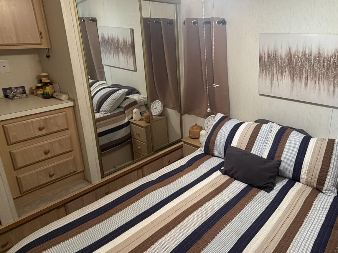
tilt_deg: -17.0
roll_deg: -1.2
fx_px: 244
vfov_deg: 54.5
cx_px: 248
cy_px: 102
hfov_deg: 65.7
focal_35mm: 25
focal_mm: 2.22
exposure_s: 1/60
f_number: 2.2
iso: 320
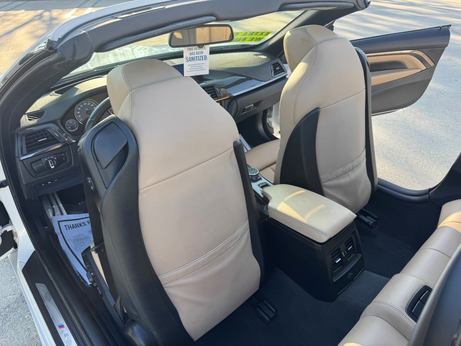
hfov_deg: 71.6
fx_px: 320
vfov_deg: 56.8
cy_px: 173
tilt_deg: -35.8
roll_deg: -1.2
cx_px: 230
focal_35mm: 24
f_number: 1.78
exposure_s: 1/349
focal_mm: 6.76
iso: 80
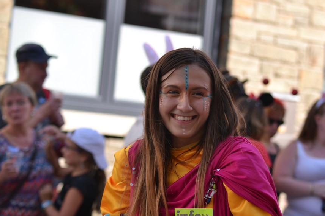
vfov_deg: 11.2
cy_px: 110
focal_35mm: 122
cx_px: 194
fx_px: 1102
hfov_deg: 16.8
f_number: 2.8
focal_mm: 68
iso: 100
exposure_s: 1/500
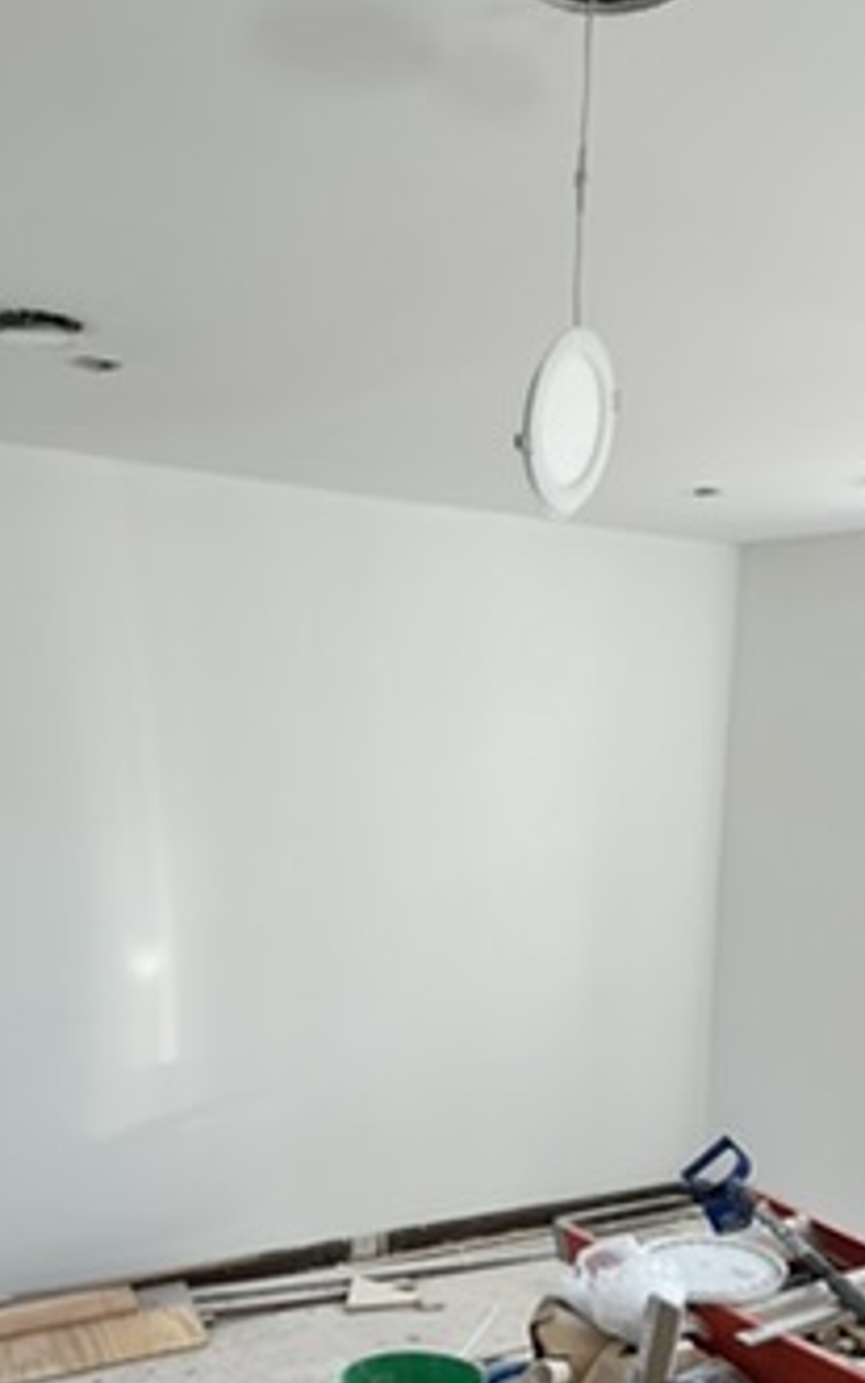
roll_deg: -1.7
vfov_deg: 48.4
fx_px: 1508
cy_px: 923
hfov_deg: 32.0
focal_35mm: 40
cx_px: 376
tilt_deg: -6.1
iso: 50
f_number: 1.5
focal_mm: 5.7
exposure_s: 1/120
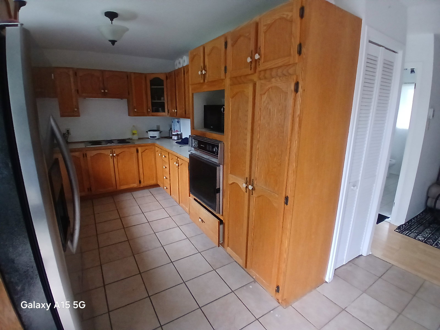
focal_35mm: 17
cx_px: 220
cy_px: 165
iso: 400
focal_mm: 1.4
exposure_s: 1/24
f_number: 2.2
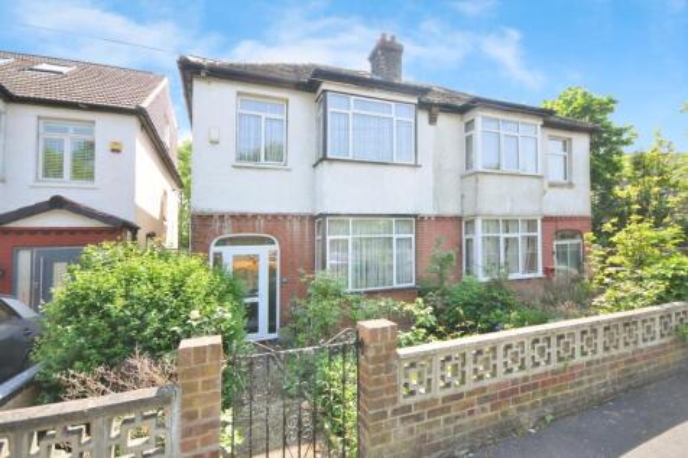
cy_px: 229
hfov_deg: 95.0
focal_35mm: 16
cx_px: 344
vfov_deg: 72.0
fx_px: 315
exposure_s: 1/320
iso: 200
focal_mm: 11
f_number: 9
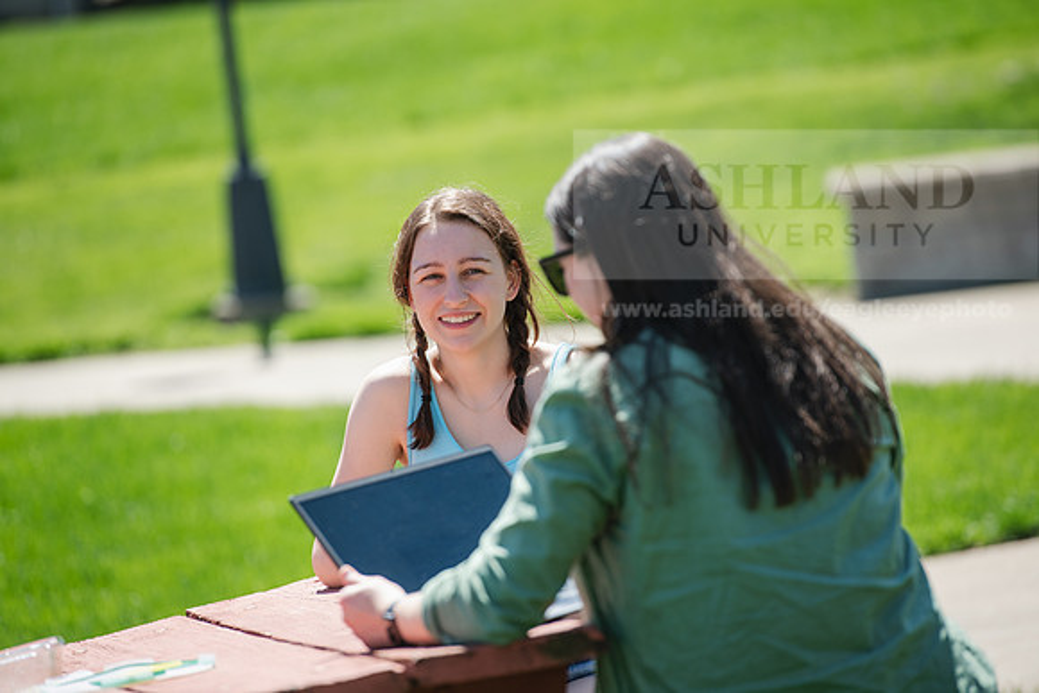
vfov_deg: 6.9
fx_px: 5773
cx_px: 520
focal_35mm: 200
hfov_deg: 10.3
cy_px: 346
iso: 100
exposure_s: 1/500
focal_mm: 200
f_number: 3.5
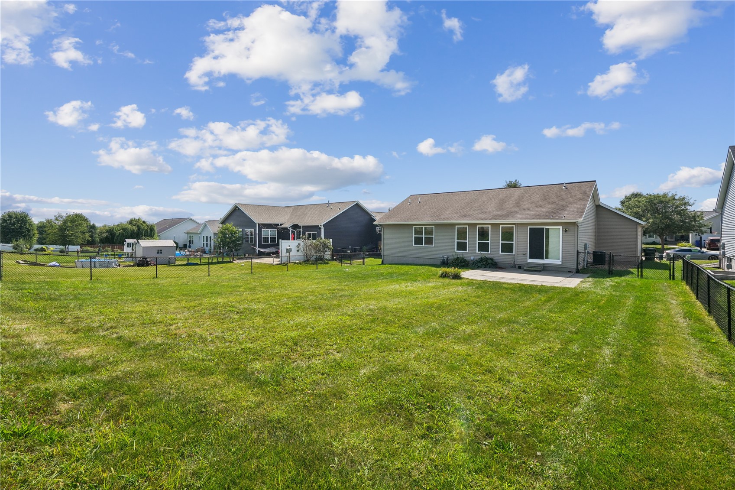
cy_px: 245
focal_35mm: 16
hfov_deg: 96.7
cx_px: 368
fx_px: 327
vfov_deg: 73.7
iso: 400
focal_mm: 16
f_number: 10
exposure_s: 1/1000
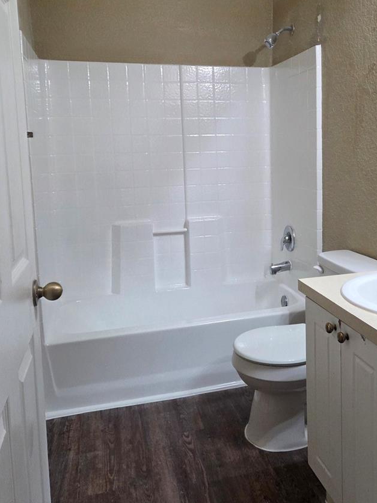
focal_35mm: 33
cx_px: 251
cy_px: 205
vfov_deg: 55.0
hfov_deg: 42.4
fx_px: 479
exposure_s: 1/120
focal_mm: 5.4
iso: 400
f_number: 1.8
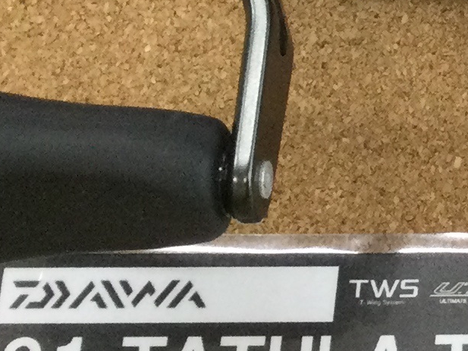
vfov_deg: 9.0
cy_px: -38
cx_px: 1046
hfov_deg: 10.6
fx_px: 2218
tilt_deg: -71.0
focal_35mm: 164
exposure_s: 1/30
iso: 40
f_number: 2.4
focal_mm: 3.3
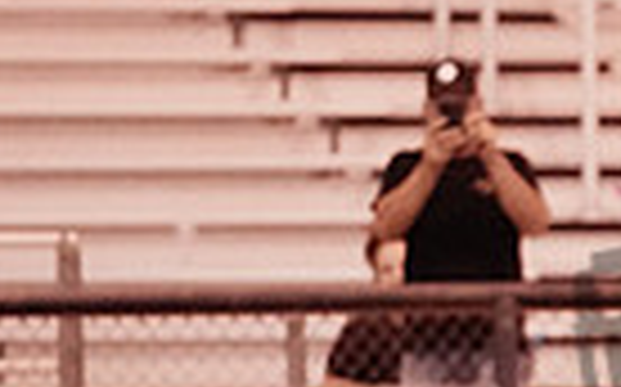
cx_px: 927
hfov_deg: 2.5
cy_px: 448
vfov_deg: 1.5
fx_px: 14458
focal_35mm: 855
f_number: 2.8
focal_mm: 200
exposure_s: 1/800
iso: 16000
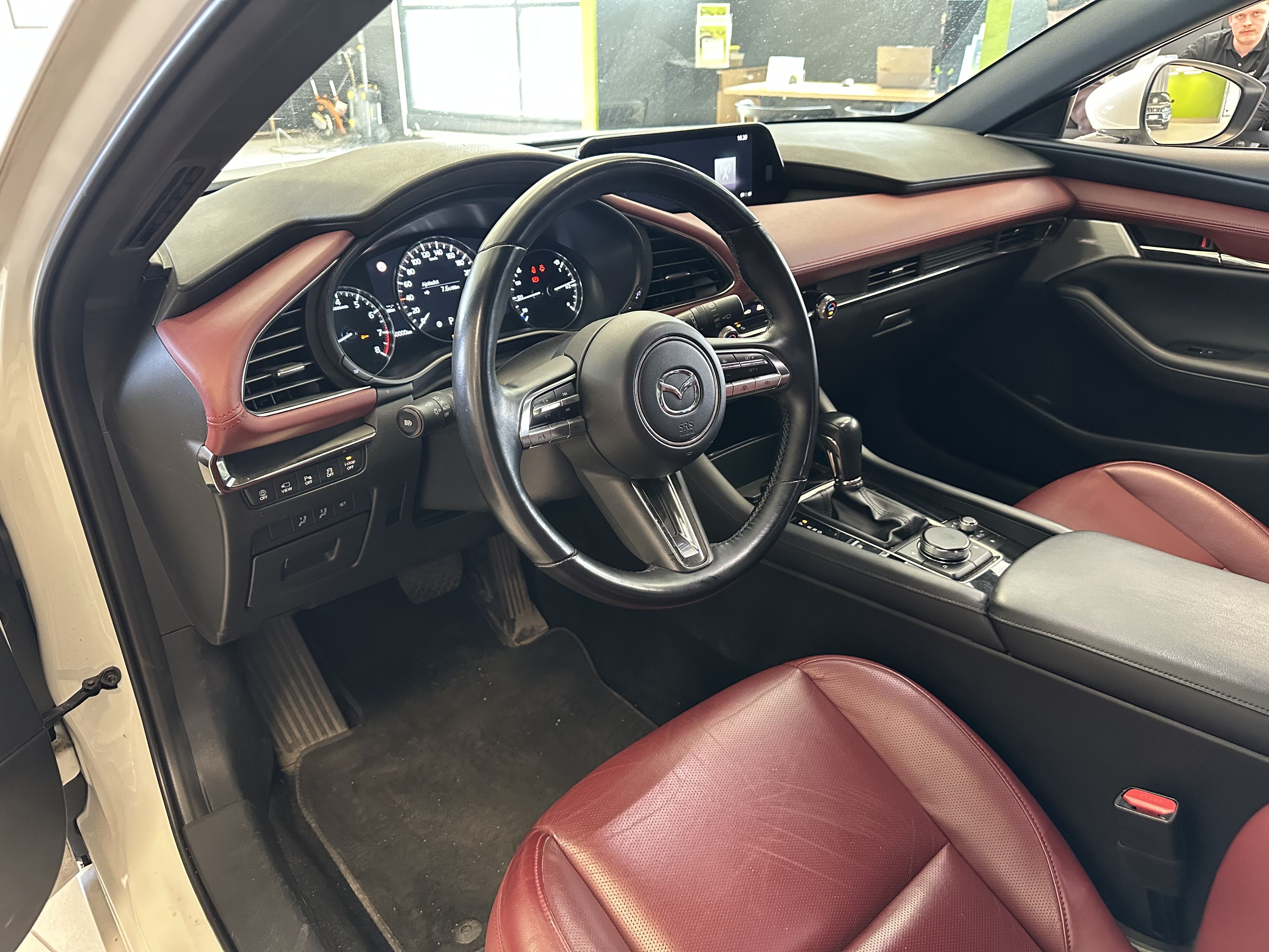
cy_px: 476
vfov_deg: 56.8
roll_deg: -0.1
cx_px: 634
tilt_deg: -26.2
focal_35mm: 24
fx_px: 880
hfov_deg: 71.6
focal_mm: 6.86
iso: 640
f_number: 1.78
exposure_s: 1/50
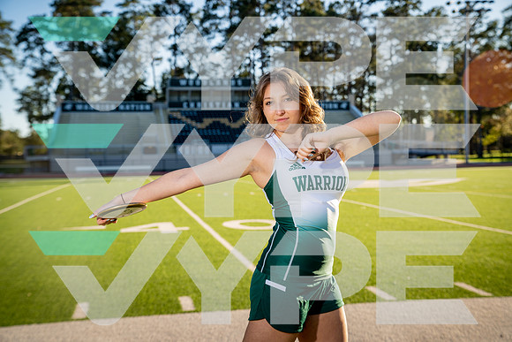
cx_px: 256
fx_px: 697
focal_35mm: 49
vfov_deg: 27.5
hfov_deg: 40.3
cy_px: 171
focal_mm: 49
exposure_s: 1/250
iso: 100
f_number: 4
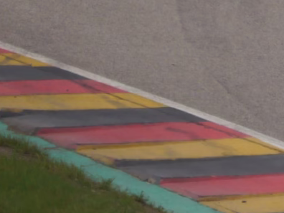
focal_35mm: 2588
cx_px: 771
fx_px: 21233
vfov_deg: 0.6
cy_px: 195
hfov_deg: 0.8
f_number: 5.6
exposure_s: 1/500
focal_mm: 200
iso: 160
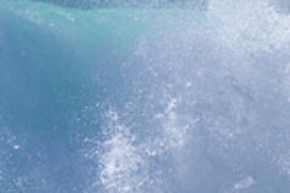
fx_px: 28480
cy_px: 148
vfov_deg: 0.4
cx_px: -219
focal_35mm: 3539
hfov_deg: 0.6
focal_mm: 1000
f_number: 11
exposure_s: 1/2000
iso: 800
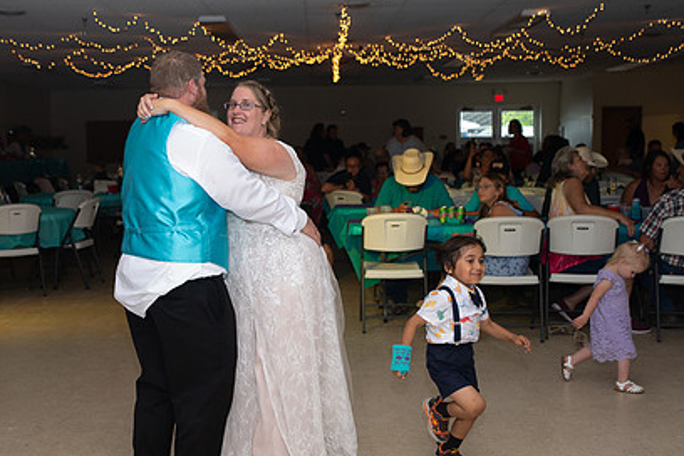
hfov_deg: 38.0
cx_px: 257
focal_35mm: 52
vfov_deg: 26.0
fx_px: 988
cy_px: 251
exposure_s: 1/125
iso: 1000
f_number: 3.5
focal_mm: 32
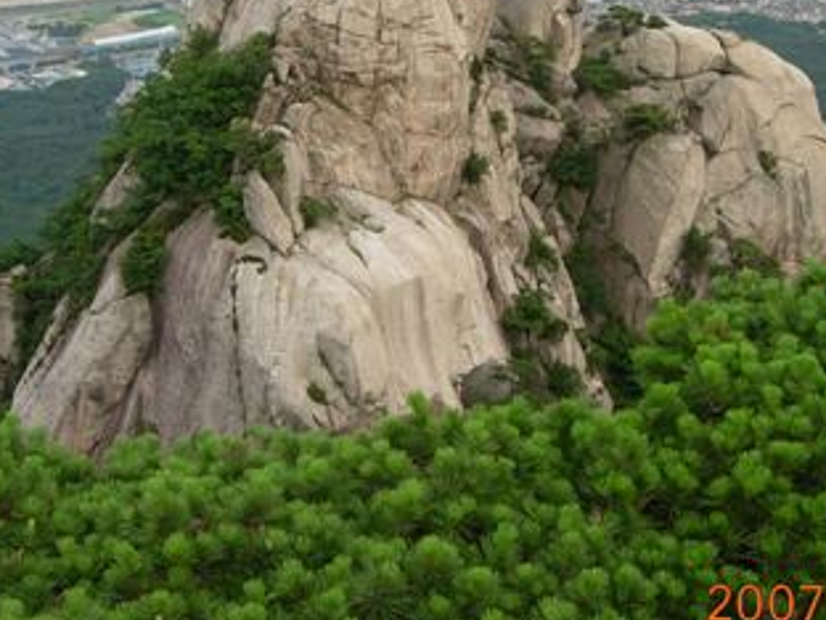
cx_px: 466
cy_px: 132
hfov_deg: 26.7
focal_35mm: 73
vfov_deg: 20.0
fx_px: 1742
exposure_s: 1/186
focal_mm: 7.8
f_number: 2.8
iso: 64
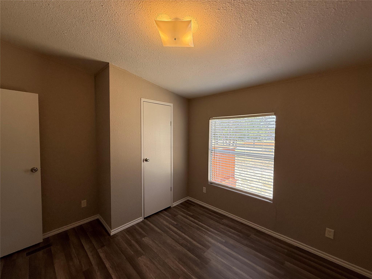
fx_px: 150
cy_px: 140
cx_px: 186
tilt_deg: -2.6
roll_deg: -0.3
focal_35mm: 14
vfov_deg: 85.7
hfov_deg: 102.1
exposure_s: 1/159
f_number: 2.2
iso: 64
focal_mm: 2.22
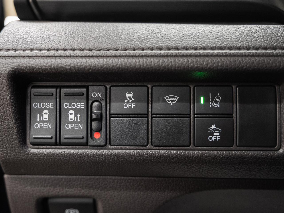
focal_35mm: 36
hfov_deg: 51.7
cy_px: 102
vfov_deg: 40.0
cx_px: 129
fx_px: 293
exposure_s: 1/40
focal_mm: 29.1
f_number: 3.2
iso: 1000
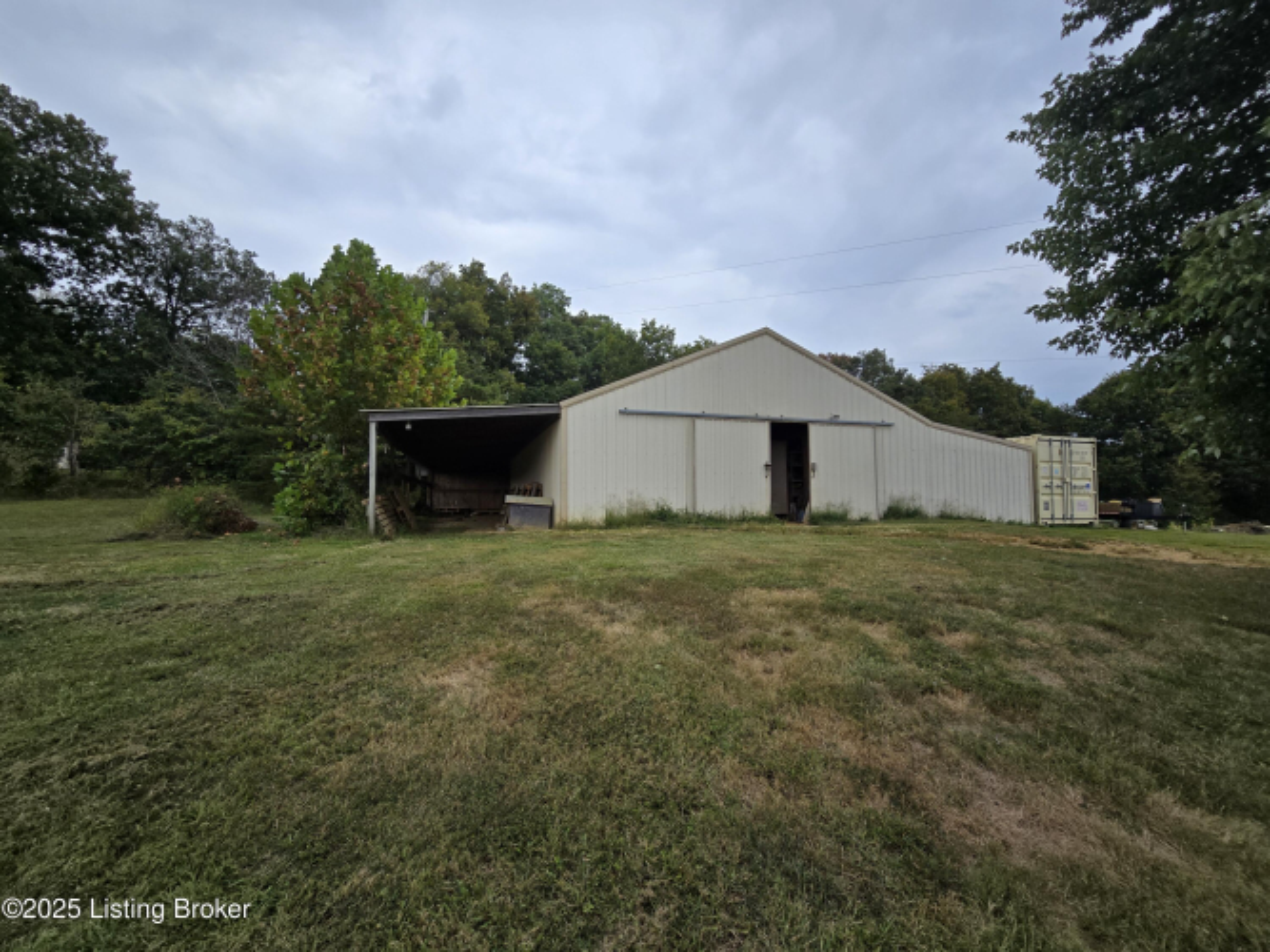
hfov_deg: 106.2
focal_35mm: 13
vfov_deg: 89.9
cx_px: 635
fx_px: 477
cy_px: 476
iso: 50
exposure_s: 1/1559
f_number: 2.2
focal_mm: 2.2
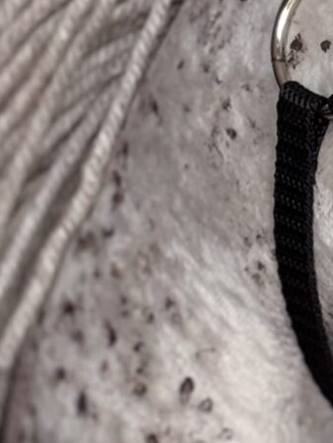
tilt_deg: -13.3
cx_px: 330
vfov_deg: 6.7
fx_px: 3755
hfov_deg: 5.1
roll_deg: -4.1
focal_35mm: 293
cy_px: 493
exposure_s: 1/199
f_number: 1.6
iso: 32
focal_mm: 5.96
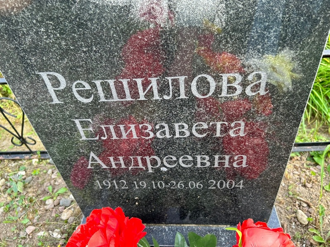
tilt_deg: -38.9
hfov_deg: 67.3
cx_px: 165
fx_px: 248
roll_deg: +5.5
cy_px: 124
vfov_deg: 53.1
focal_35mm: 26
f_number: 1.5
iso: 50
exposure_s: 1/171
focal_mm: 5.7
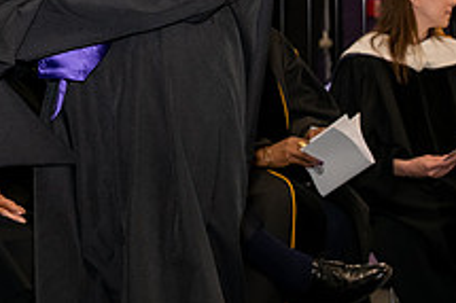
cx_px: -85
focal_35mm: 216
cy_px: -105
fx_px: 2734
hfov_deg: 9.4
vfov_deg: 6.3
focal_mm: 80
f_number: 5.6
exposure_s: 1/200
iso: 2000
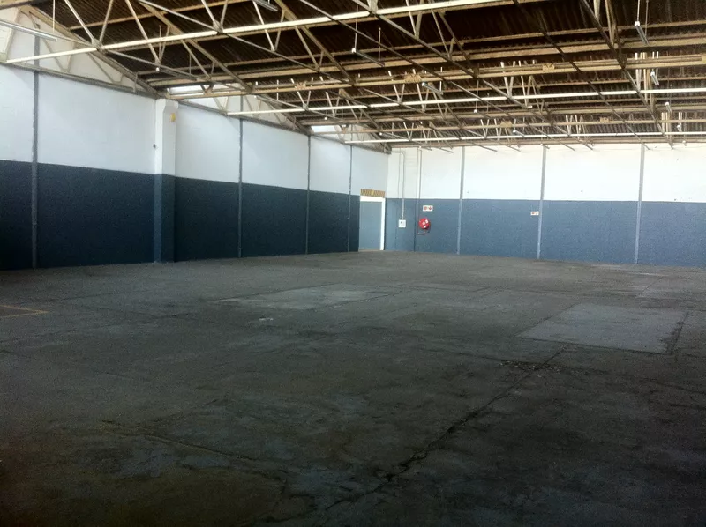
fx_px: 713
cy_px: 264
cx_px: 353
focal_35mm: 35
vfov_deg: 40.6
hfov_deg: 52.7
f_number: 2.8
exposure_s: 1/15
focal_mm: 3.85
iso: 200
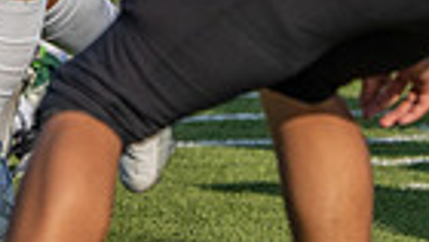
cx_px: -44
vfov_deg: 0.8
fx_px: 16393
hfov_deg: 1.5
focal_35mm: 1440
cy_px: -403
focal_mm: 285
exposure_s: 1/1250
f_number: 5.6
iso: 200
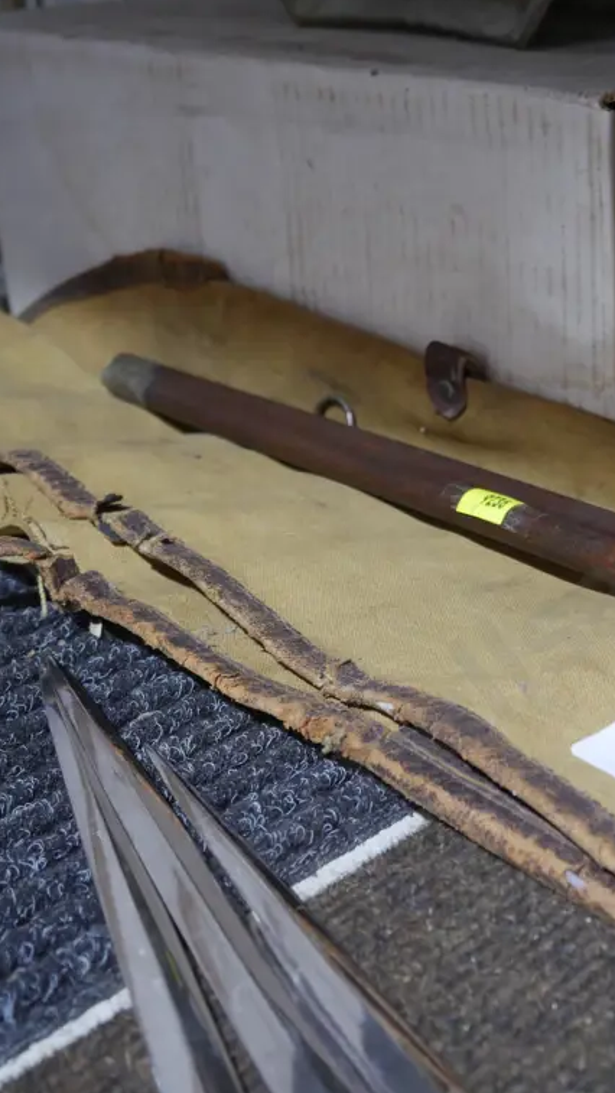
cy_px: 548
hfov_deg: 20.5
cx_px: 676
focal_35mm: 56
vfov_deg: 37.2
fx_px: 1623
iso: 1000
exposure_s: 1/60
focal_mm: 19
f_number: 4.1
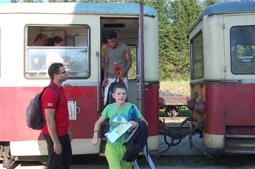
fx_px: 244
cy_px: 84
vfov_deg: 38.3
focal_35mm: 34
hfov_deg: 55.2
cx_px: 128
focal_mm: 23
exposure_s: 1/160
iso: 200
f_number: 6.3
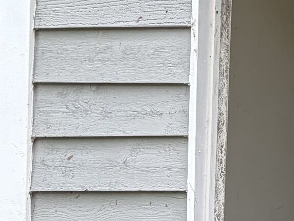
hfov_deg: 11.7
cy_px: -24
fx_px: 1180
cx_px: 699
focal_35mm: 139
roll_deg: -0.1
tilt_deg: +0.5
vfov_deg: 10.5
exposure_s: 1/203
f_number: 1.6
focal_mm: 5.96
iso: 40
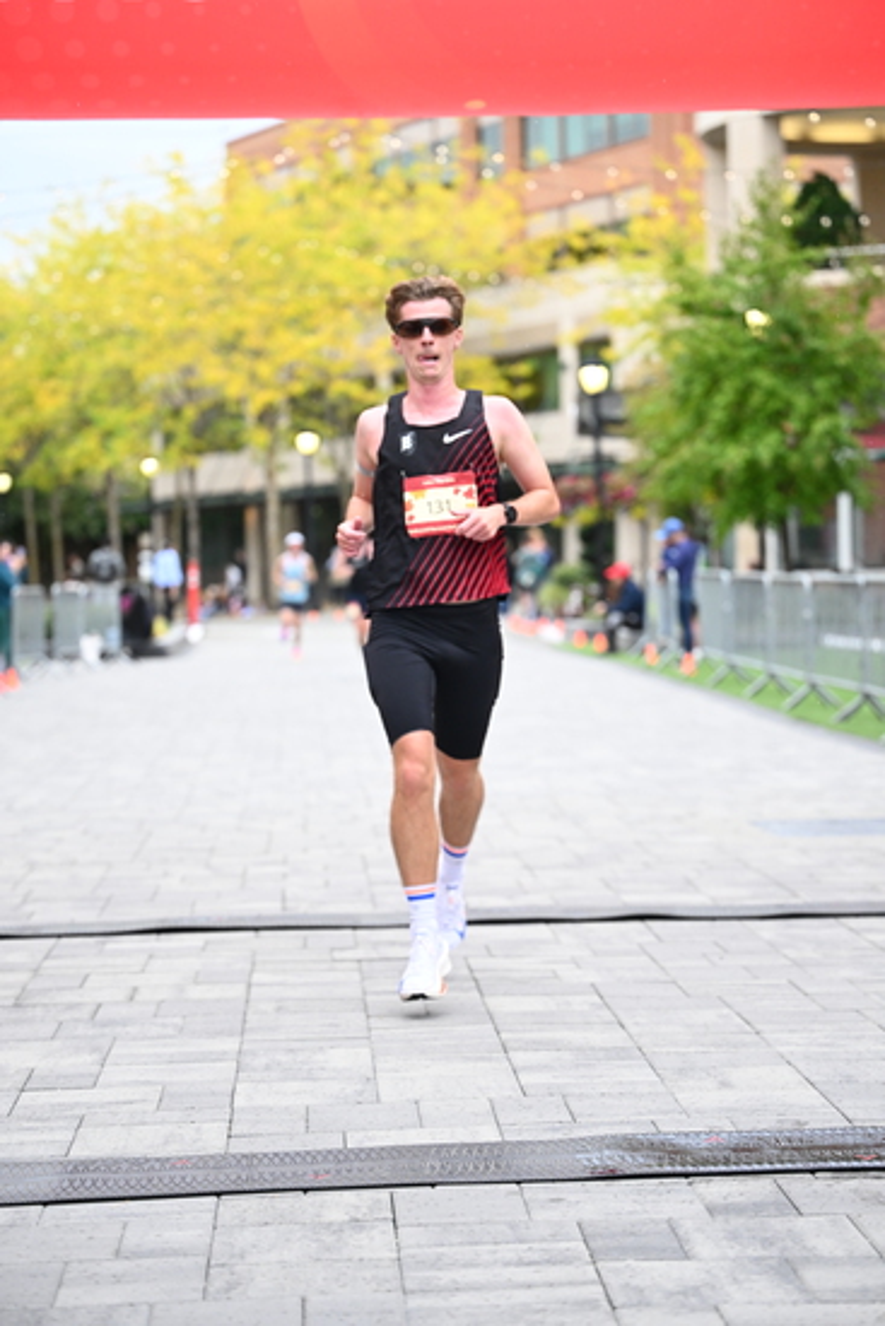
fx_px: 3206
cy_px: 663
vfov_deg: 23.4
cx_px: 442
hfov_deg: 15.7
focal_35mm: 87
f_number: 2.8
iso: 1600
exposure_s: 1/1250
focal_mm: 87
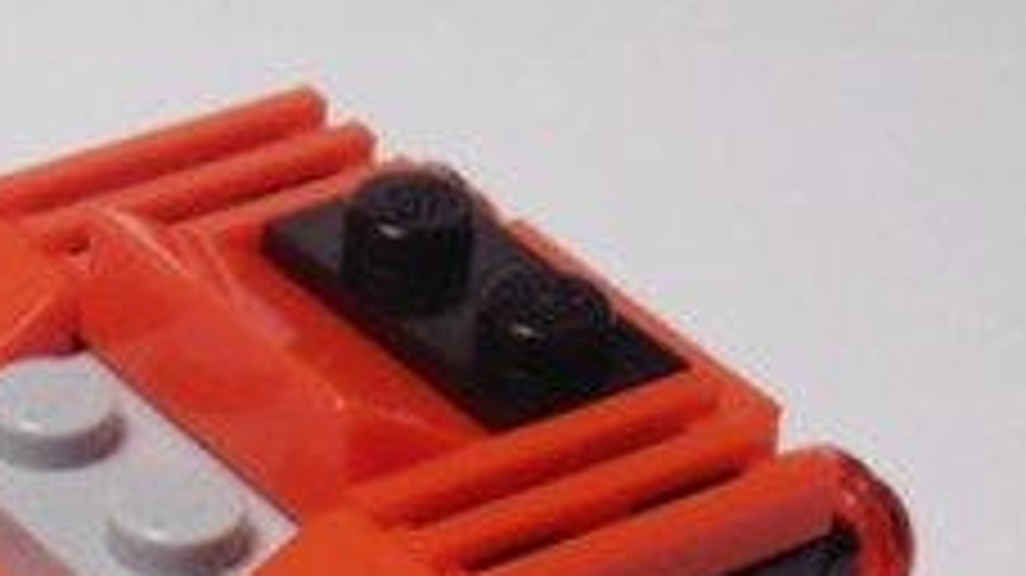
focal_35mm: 159
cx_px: 58
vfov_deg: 7.2
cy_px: 1289
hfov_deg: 13.4
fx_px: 4324
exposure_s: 1/80
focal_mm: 6.61
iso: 80
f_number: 3.9
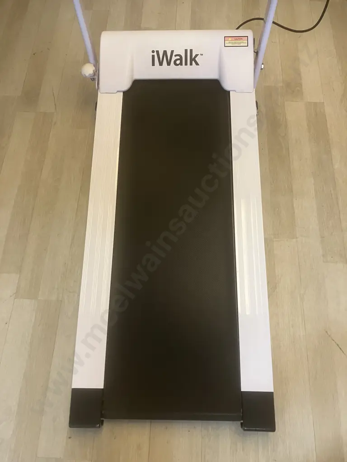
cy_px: 231
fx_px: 374
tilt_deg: -65.8
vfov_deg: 63.4
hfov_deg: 49.7
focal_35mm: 28
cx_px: 174
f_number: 1.8
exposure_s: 1/50
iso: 200
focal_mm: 3.99
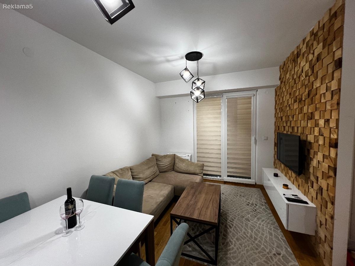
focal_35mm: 13
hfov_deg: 106.2
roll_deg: +1.4
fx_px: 133
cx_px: 178
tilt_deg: -3.7
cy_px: 133
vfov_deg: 89.9
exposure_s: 1/50
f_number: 1.8
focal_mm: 1.57
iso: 160
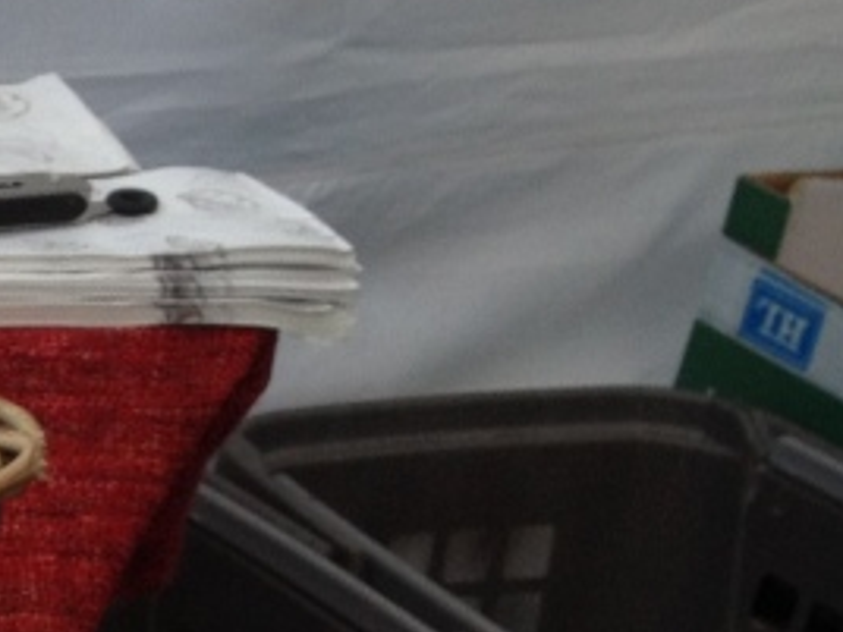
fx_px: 3823
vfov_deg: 9.2
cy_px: 965
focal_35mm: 157
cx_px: -686
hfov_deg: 11.6
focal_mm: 4.28
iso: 50
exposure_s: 1/178
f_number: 2.4
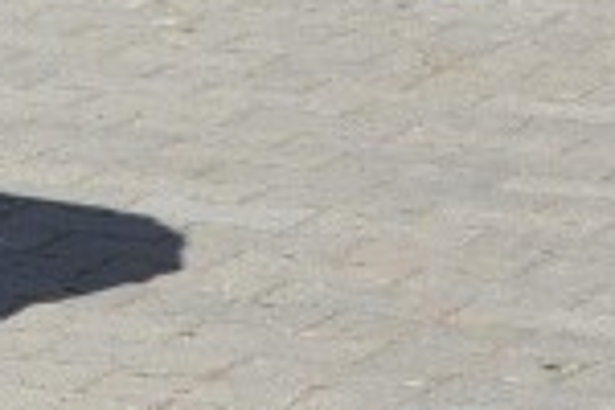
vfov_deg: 3.1
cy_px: -232
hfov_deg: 4.6
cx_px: -554
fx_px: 7636
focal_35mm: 447
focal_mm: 70
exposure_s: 1/800
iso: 1000
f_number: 14
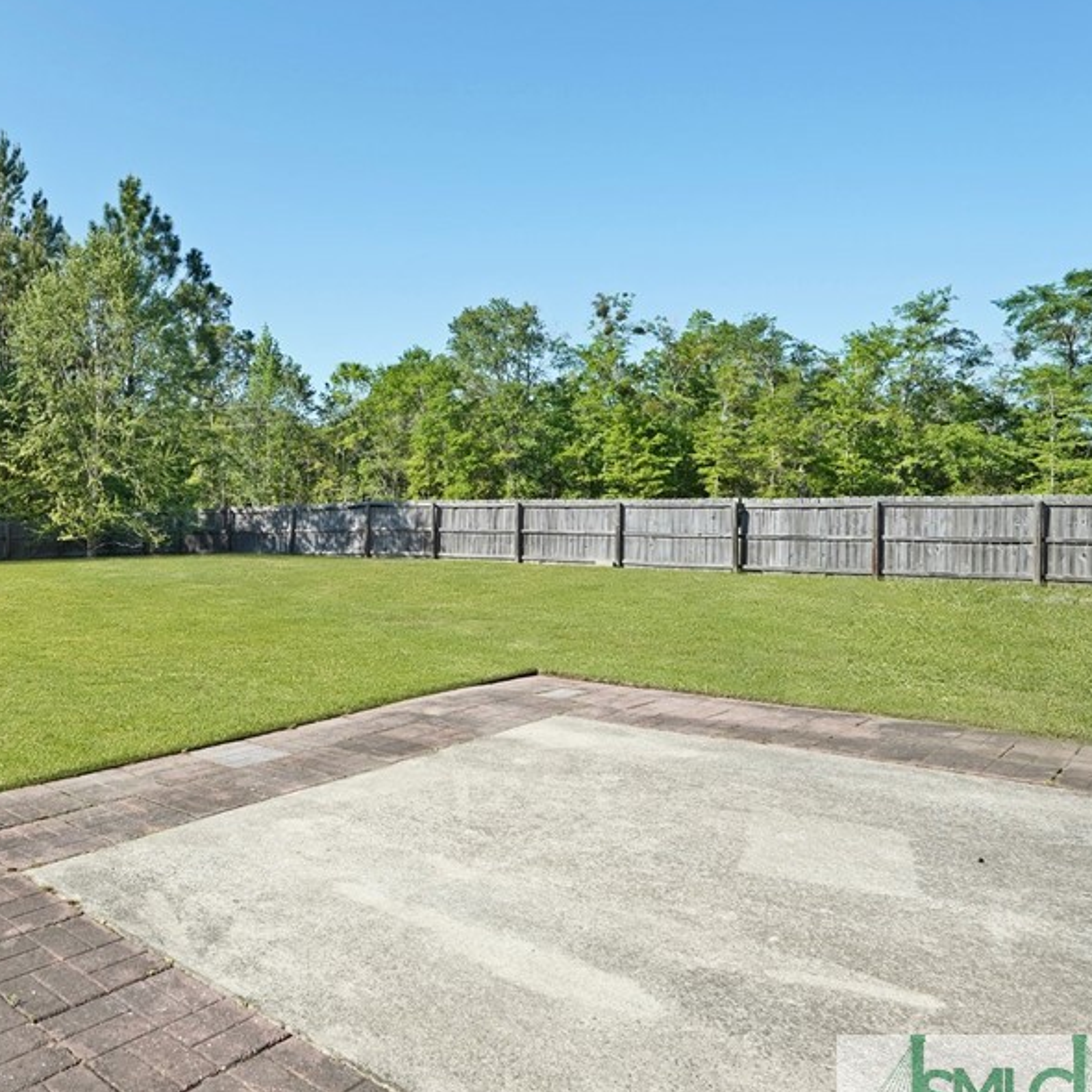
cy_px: 501
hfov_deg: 56.2
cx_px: 154
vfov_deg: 62.8
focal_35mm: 25
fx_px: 892
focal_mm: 16
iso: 320
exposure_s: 1/100
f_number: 9
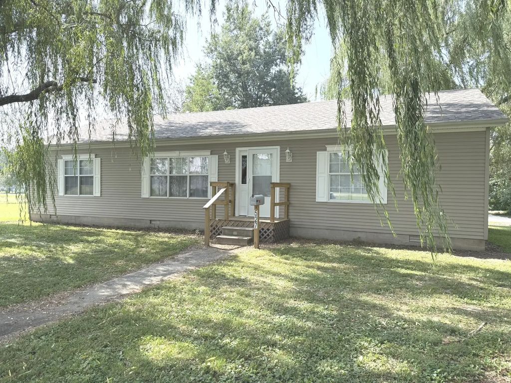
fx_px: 354
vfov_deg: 56.8
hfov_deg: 71.6
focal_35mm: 24
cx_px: 256
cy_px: 192
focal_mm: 6.76
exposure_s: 1/1553
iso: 100
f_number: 1.78
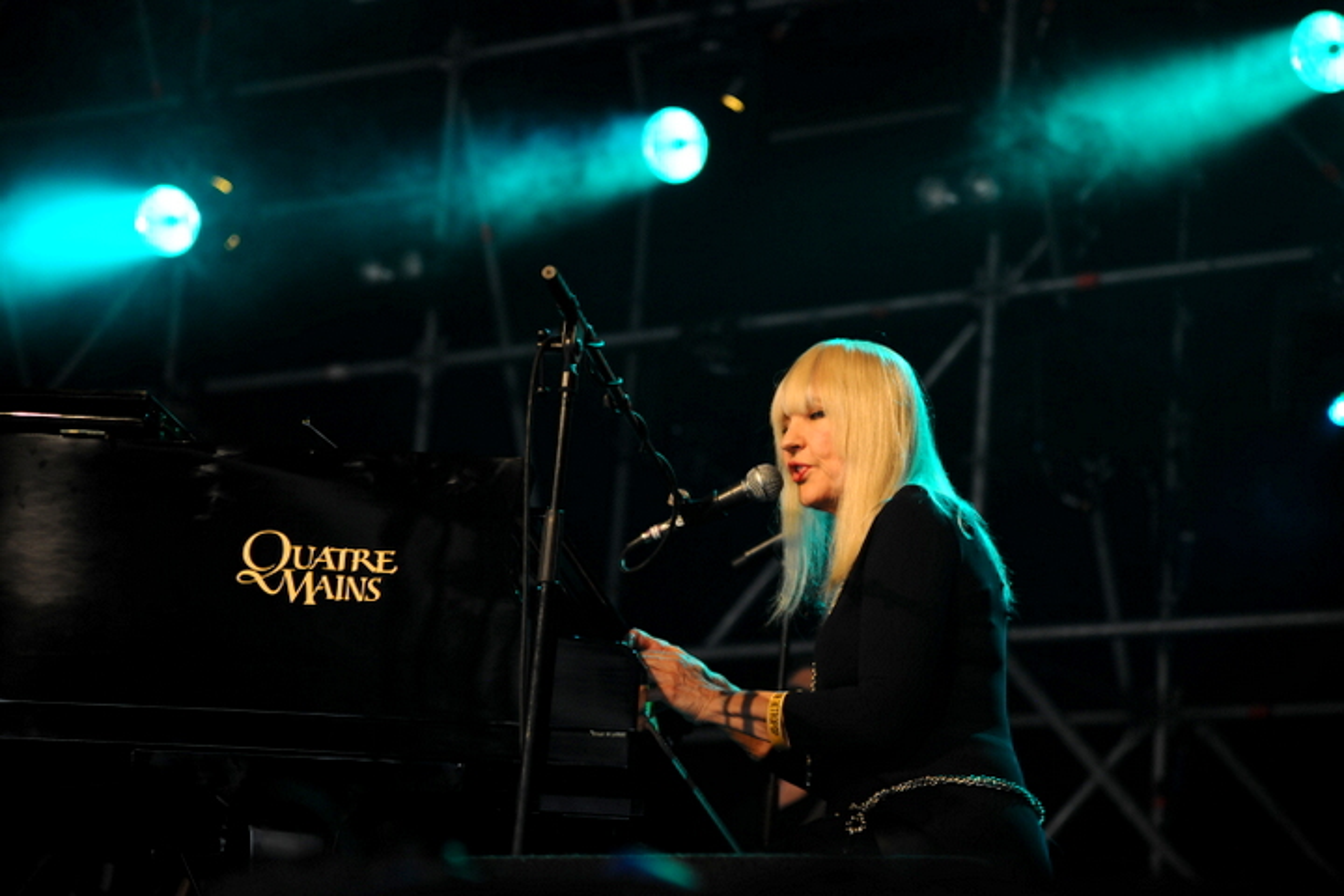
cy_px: 448
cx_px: 672
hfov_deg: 17.1
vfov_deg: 11.4
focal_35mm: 120
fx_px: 4480
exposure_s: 1/80
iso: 1250
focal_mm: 120
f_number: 4
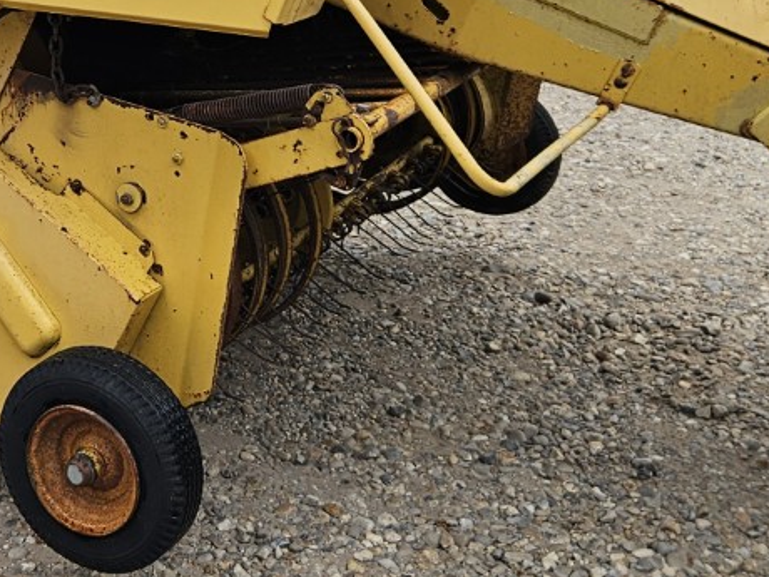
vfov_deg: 19.8
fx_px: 1599
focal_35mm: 72
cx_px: 89
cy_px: 5
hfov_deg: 26.2
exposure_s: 1/823
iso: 25
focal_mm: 5.4
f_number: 1.8
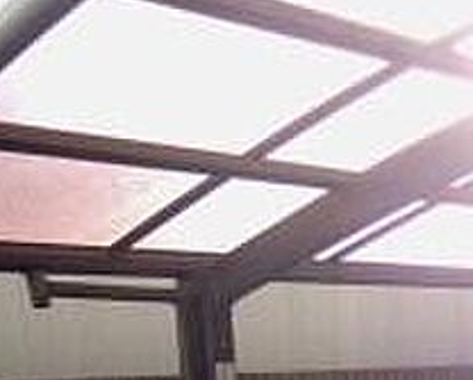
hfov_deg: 22.7
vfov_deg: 19.5
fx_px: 1009
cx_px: 657
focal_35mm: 72
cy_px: 503
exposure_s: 1/400
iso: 100
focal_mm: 4.3
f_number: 2.2
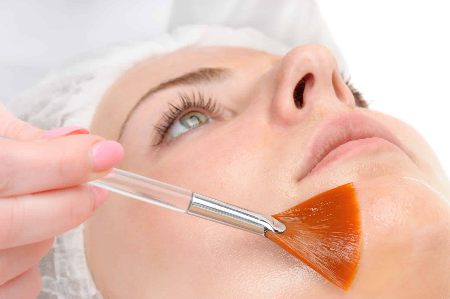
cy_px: 150
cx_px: 225
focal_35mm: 105
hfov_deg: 19.5
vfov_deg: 13.0
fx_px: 1312
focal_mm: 105
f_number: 14
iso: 200
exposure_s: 1/60
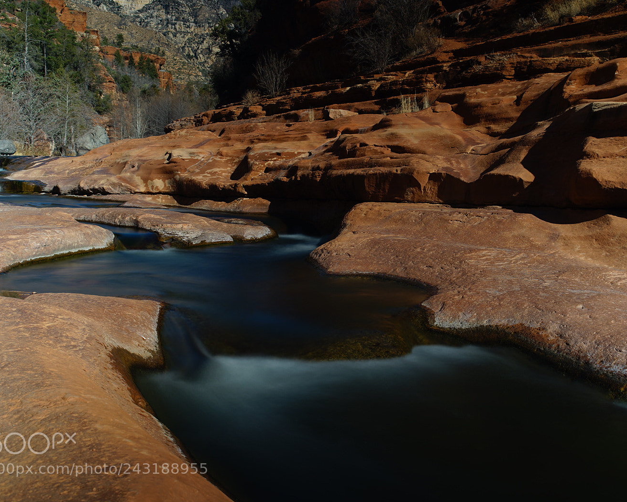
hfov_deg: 39.5
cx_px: 340
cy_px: 251
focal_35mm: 47
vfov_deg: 32.1
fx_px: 872
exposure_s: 6
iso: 50
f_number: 8
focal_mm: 41
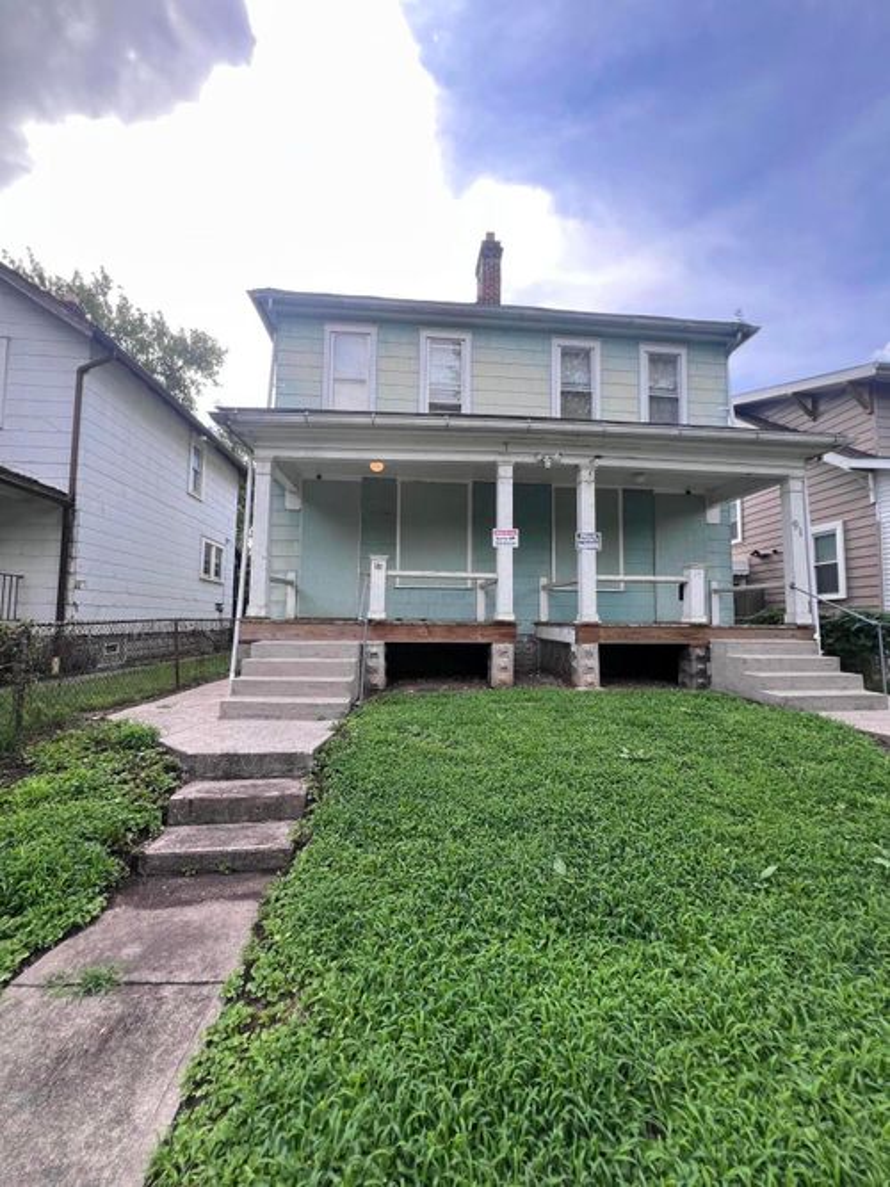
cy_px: 594
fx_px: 446
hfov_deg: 89.9
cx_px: 445
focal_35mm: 13
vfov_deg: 106.2
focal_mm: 1.57
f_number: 1.8
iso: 32
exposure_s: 1/296
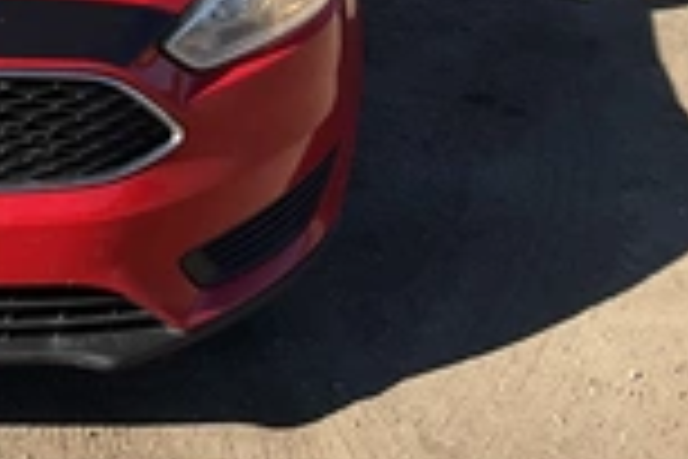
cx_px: -139
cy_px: -130
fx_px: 1510
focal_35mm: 79
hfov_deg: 23.5
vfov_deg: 16.4
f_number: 1.8
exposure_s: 1/1848
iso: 25
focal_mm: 3
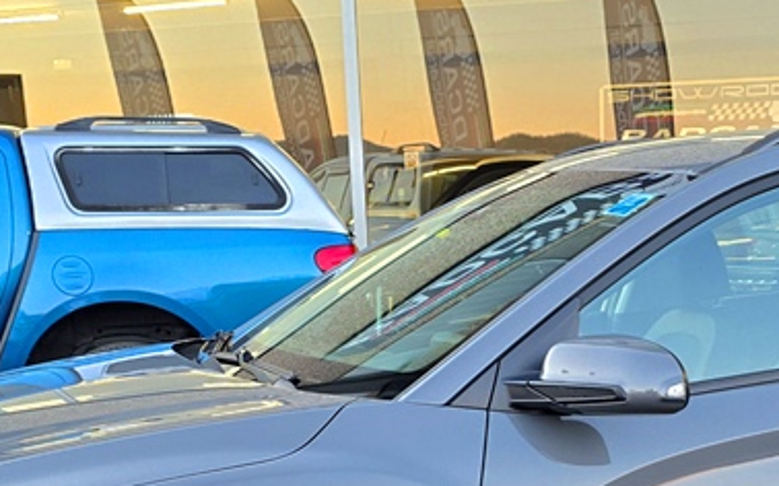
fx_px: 1401
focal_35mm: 66
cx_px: 554
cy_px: 628
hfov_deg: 30.7
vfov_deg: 18.4
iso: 200
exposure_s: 1/100
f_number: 1.7
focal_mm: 6.3
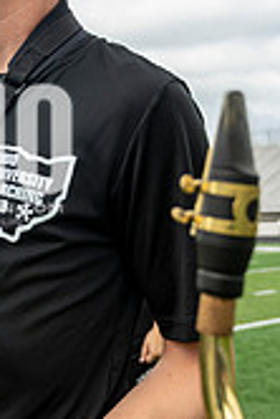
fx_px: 757
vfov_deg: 30.8
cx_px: -40
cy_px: 154
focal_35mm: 65
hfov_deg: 19.9
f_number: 4
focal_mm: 24
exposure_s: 1/800
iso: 250
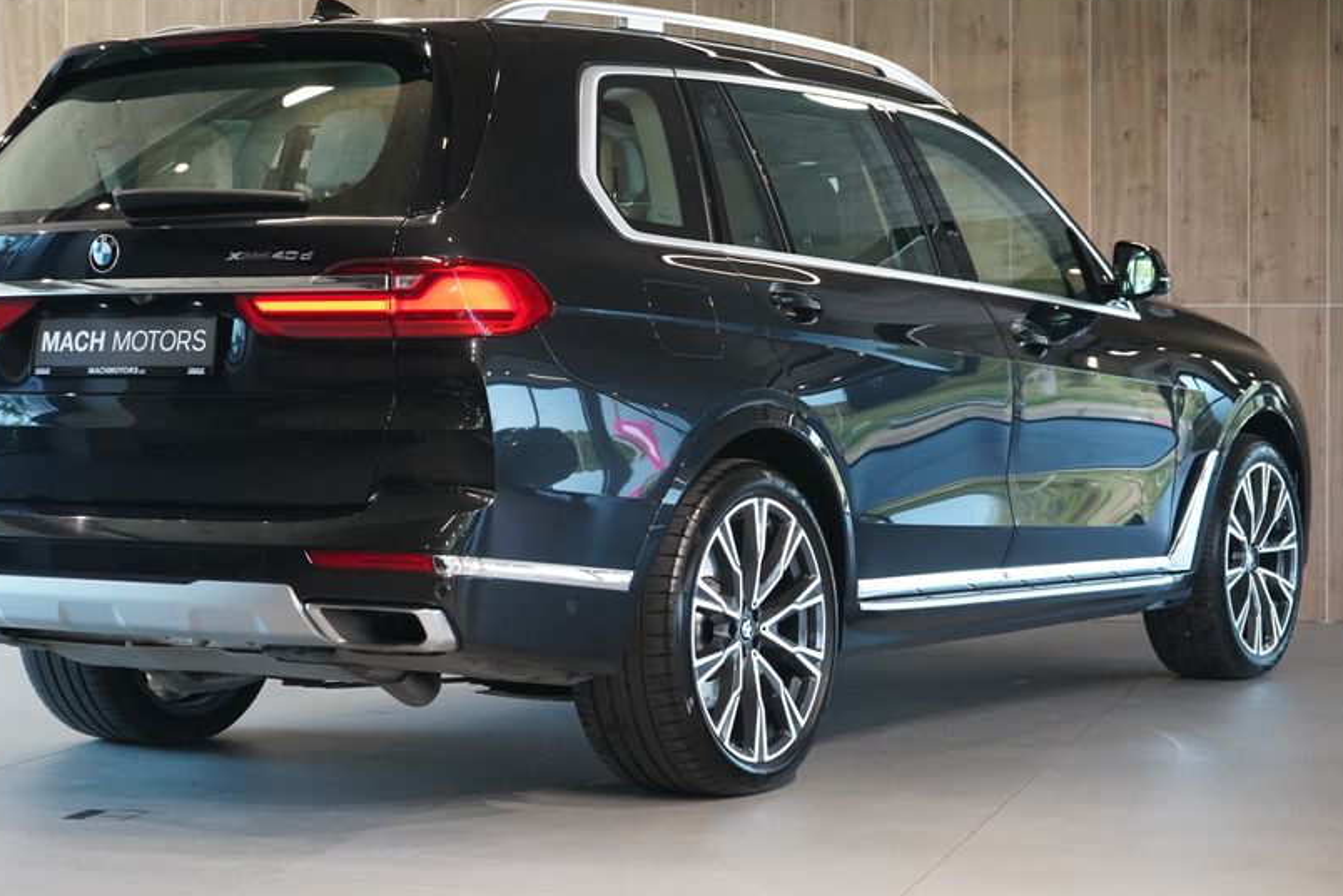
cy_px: 385
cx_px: 593
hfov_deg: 25.7
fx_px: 2947
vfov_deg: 17.3
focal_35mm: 79
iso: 5000
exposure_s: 1/160
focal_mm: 62
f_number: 5.6
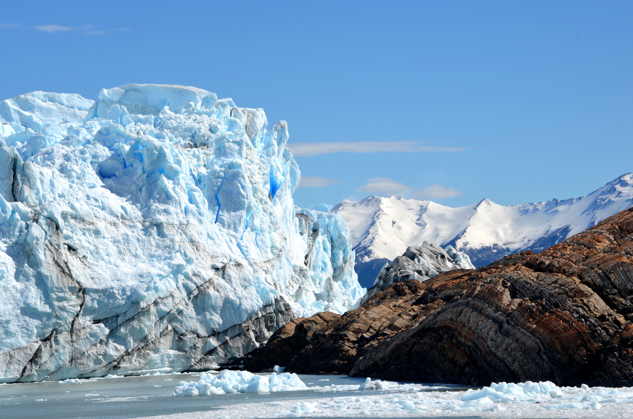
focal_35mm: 129
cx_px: 316
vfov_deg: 10.6
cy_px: 210
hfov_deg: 15.9
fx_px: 2264
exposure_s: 1/200
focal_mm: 86
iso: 100
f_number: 18
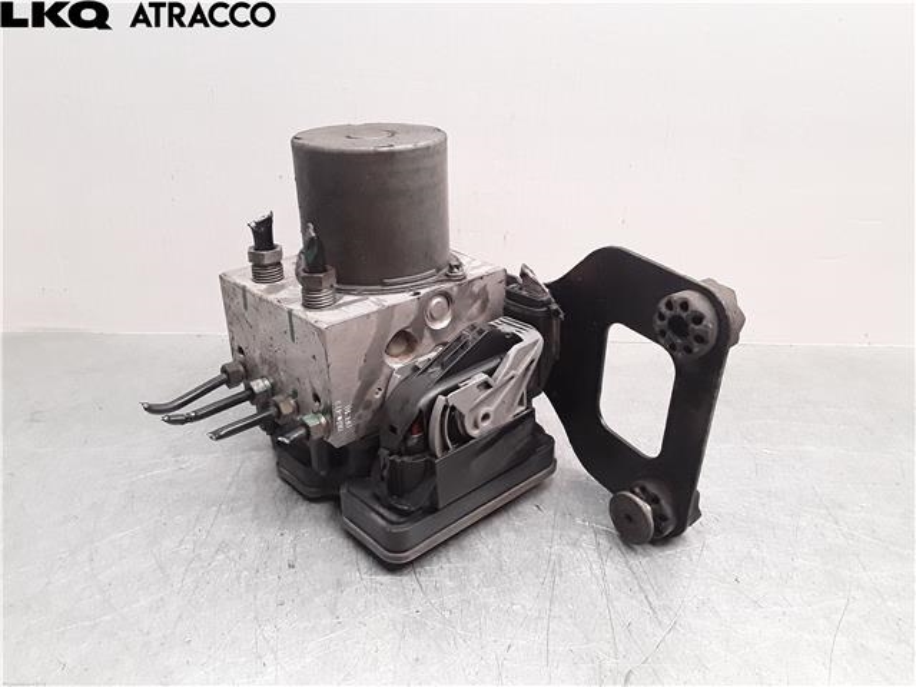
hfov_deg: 63.4
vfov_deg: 49.7
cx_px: 458
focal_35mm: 28
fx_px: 741
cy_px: 344
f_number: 1.9
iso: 100
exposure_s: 1/100
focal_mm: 2.91
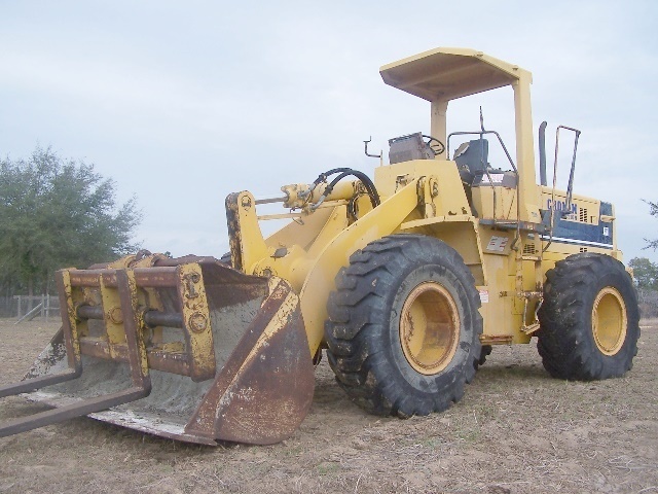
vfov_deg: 37.7
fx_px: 722
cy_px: 247
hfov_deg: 49.0
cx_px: 329
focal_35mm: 38
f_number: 4
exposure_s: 1/500
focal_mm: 6.3
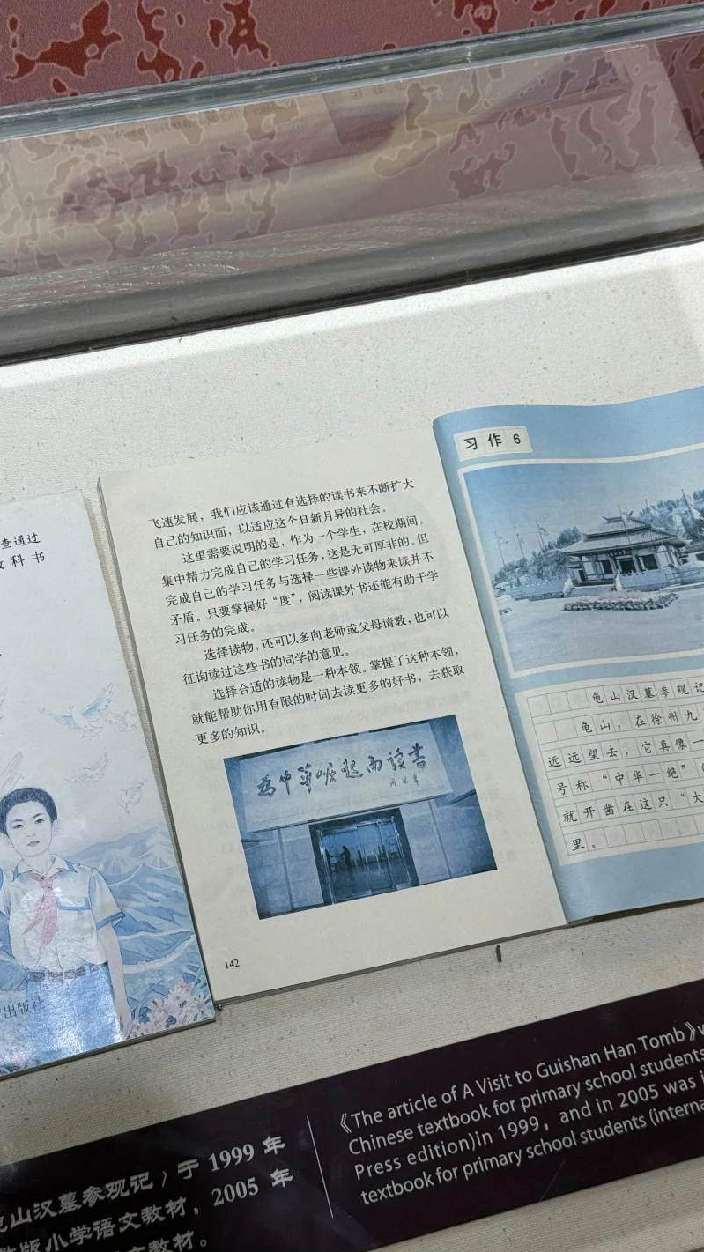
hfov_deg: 22.6
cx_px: 313
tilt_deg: -48.0
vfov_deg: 39.2
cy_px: 633
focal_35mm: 53
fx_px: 1759
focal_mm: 6.76
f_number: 1.78
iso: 50
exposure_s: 1/172
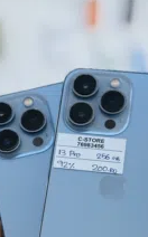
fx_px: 621
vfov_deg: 21.2
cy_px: 212
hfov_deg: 13.6
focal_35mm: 96
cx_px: 90
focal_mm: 6.76
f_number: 1.78
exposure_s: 1/633
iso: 64
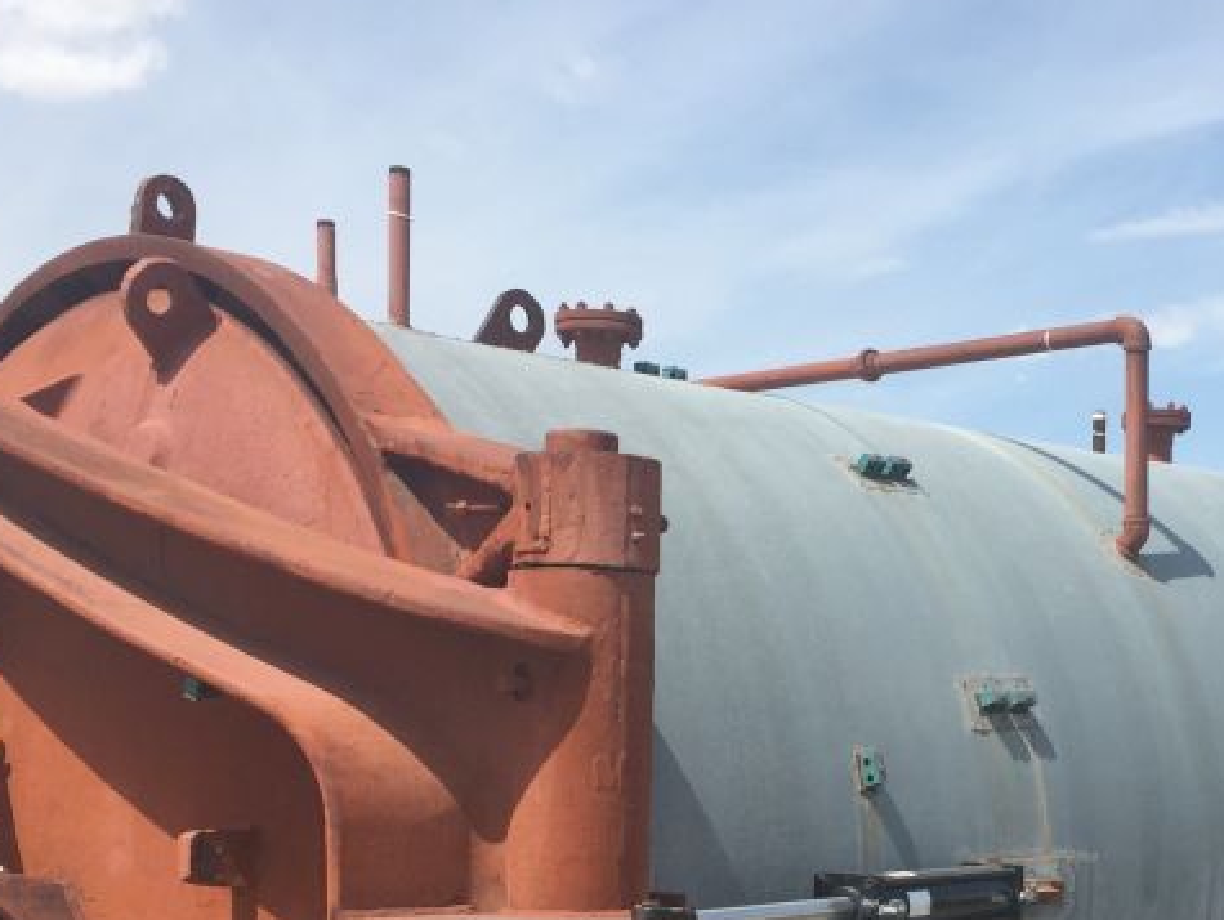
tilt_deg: +0.1
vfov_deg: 23.5
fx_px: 2159
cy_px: 801
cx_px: 837
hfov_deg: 31.4
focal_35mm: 61
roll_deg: -0.3
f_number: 2.2
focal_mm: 4.15
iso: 32
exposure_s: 1/2083
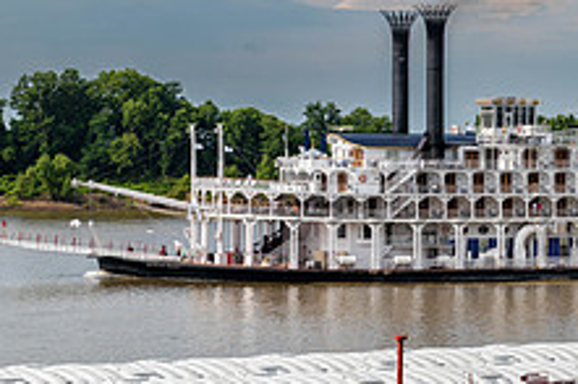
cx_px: 693
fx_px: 3016
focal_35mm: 188
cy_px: 229
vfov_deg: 7.3
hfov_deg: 10.8
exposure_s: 1/160
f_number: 8
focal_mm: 70
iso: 64
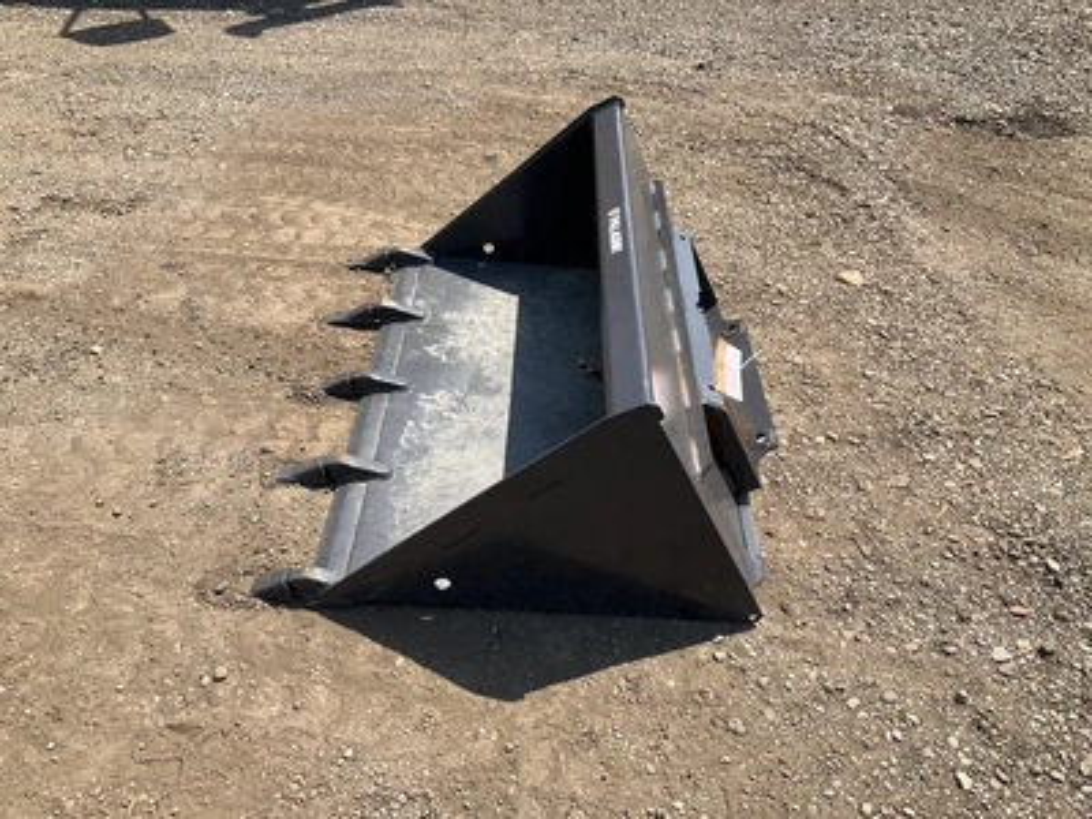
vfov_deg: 48.2
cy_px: 410
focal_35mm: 29
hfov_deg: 61.7
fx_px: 915
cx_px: 546
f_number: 1.8
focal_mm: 3
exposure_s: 1/1121
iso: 25
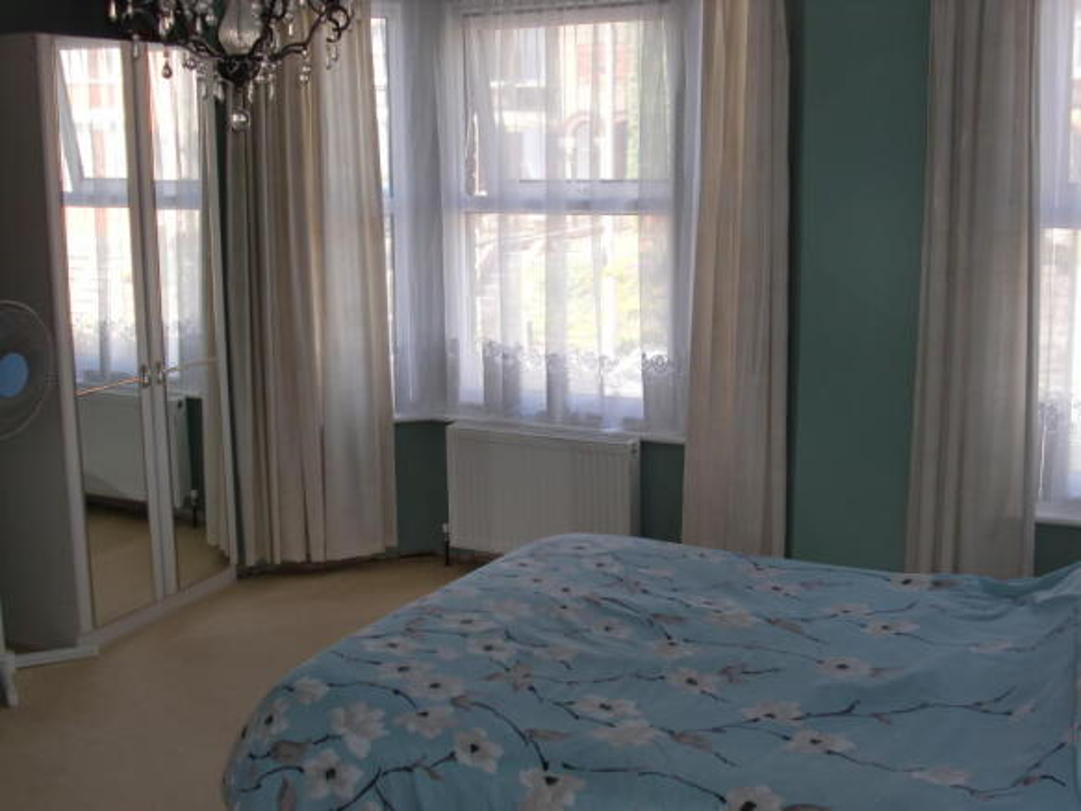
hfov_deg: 43.9
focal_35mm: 43
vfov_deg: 33.6
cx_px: 540
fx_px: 1343
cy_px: 406
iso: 64
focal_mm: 7.6
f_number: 3.1
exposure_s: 1/80
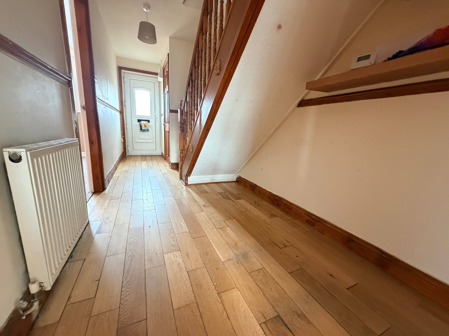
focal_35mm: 14
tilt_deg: -12.4
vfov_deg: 85.7
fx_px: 182
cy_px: 168
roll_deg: -2.7
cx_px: 224
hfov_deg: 102.1
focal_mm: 2.22
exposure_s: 1/60
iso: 640
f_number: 2.2
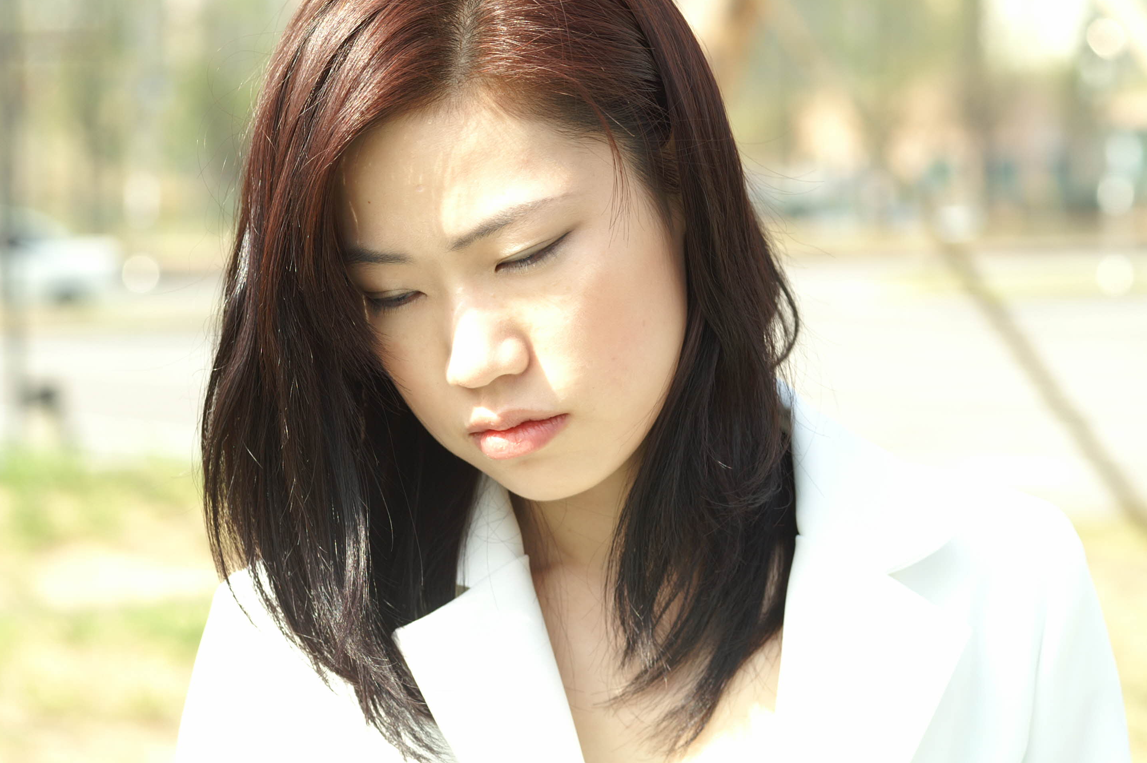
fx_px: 4011
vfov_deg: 10.9
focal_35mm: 126
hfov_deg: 16.3
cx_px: 560
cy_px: 373
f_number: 6.3
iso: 100
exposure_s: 1/125
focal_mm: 80
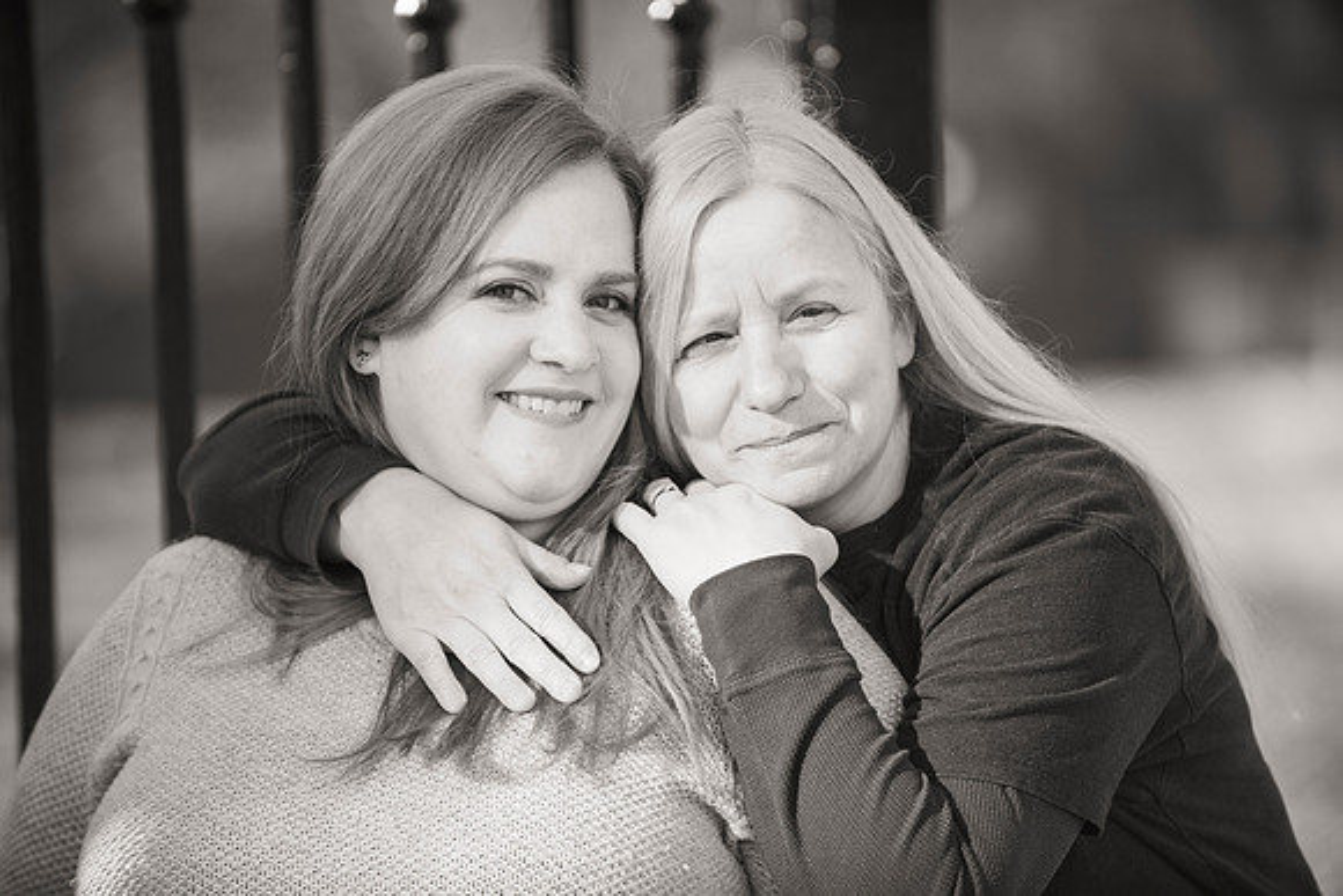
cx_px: 672
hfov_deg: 10.8
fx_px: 7089
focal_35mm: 190
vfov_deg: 7.2
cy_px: 448
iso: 640
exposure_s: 1/2000
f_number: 3.2
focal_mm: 190
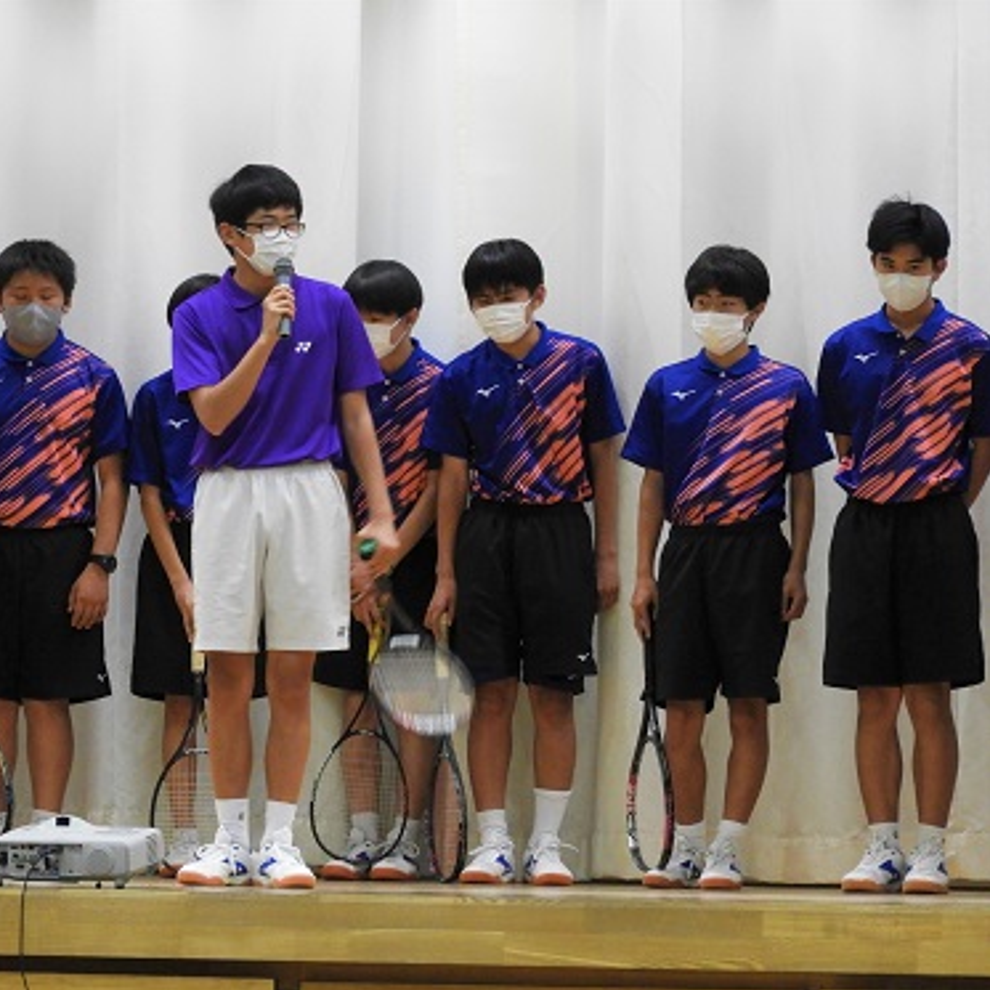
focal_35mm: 391
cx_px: 332
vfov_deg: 4.5
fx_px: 12651
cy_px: 495
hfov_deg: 4.5
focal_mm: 59.1
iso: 800
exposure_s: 1/25
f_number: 5.5
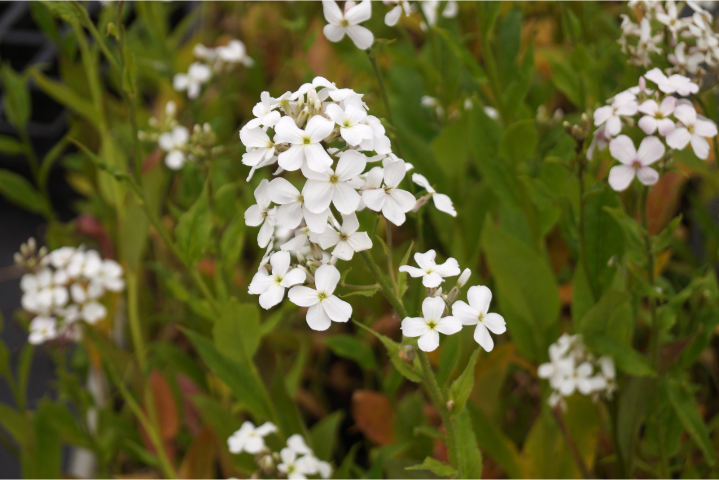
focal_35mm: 82
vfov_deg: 16.6
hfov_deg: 24.6
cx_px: 360
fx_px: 1648
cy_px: 240
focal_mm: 55
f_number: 5.6
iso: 100
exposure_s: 1/100
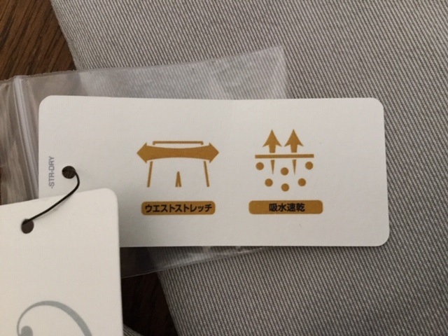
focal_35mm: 31
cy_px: 168
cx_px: 224
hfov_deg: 58.4
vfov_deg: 45.4
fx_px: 401
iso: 200
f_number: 2.4
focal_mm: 3.3
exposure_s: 1/24
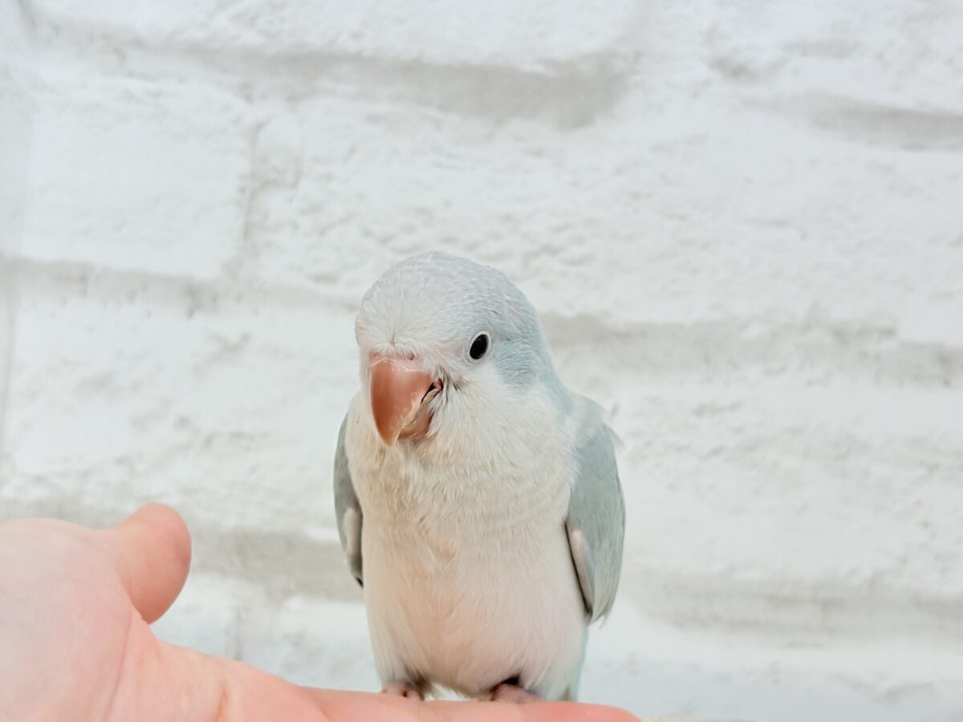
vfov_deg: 28.0
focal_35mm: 52
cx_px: 482
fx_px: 1447
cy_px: 361
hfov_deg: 36.8
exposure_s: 1/100
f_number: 1.6
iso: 64
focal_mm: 5.96
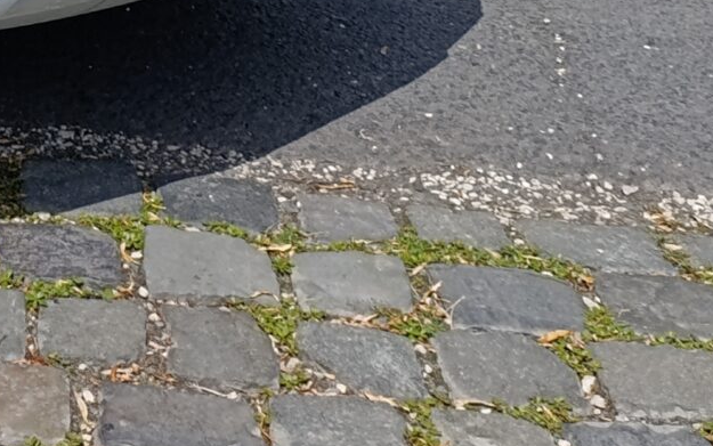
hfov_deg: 18.8
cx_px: -285
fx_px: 1944
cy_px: -431
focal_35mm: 100
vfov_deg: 11.8
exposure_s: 1/1387
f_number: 1.6
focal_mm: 6.14
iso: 50
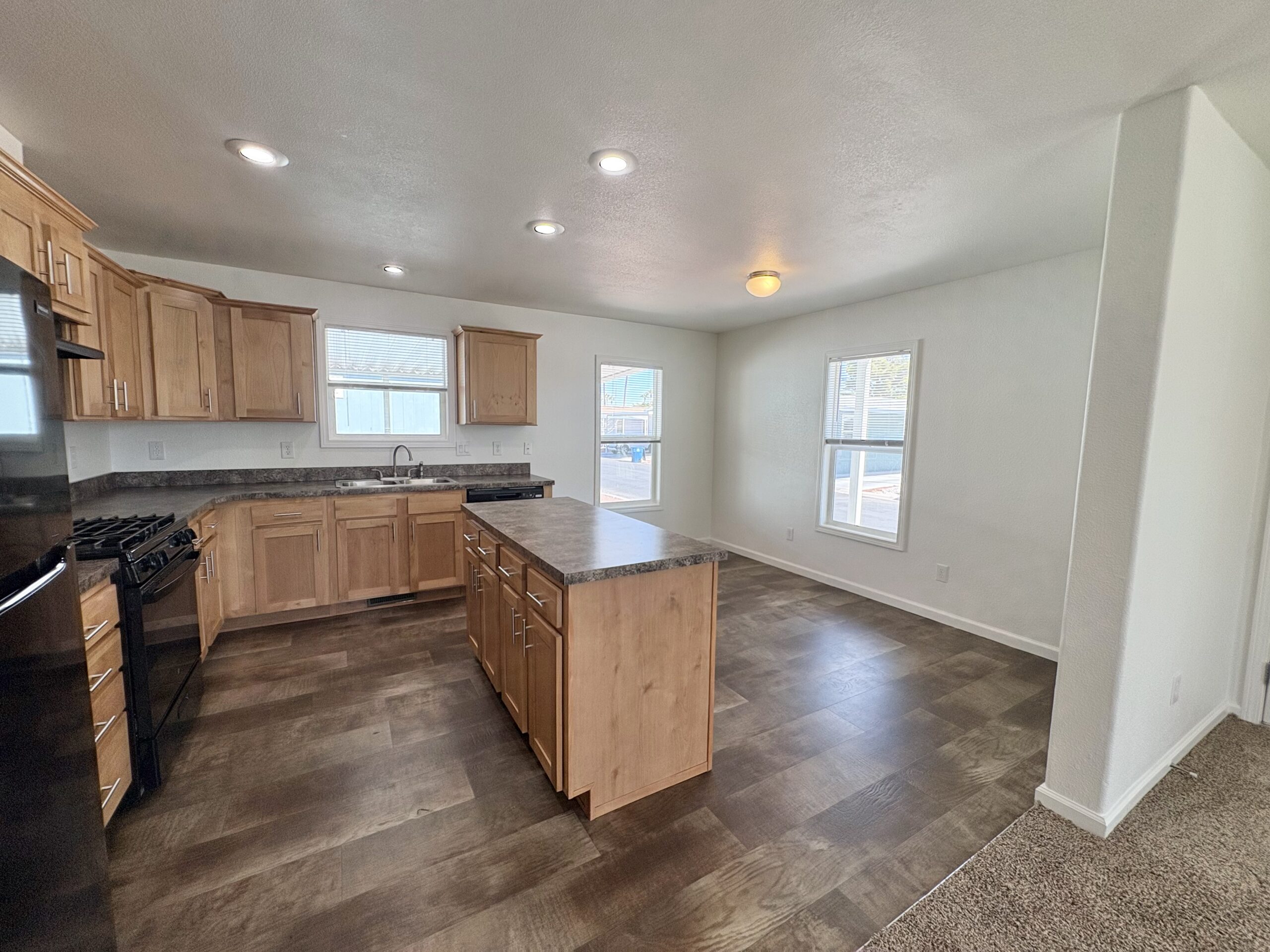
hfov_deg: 102.1
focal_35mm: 14
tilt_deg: -6.5
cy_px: 476
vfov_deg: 85.7
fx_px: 514
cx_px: 635
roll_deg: -0.6
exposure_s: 1/128
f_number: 2.2
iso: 80
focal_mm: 2.22
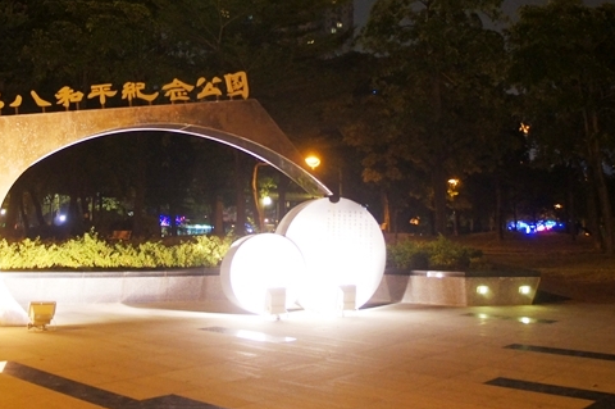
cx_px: 250
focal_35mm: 45
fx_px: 768
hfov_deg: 43.5
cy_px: 110
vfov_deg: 29.4
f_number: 3.5
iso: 1600
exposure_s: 1/15
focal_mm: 18
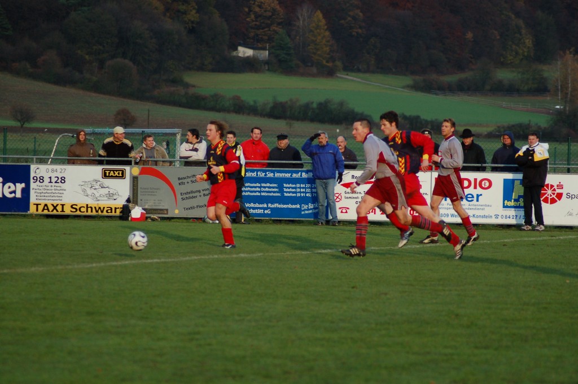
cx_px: 289
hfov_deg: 8.9
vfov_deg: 5.9
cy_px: 192
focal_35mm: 232
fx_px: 3730
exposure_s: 1/500
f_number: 4.8
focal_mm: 155
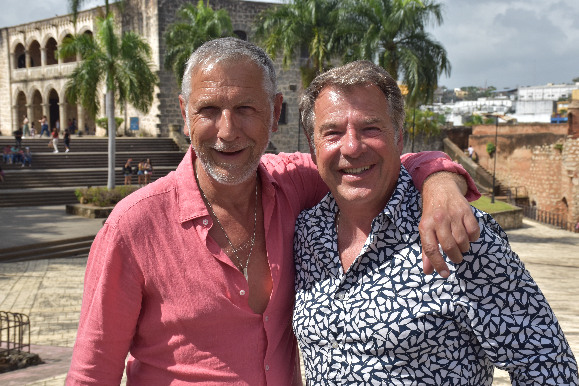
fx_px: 965
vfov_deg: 22.6
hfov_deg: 33.4
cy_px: 193
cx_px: 290
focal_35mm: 60
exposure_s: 1/400
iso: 200
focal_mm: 40
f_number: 10
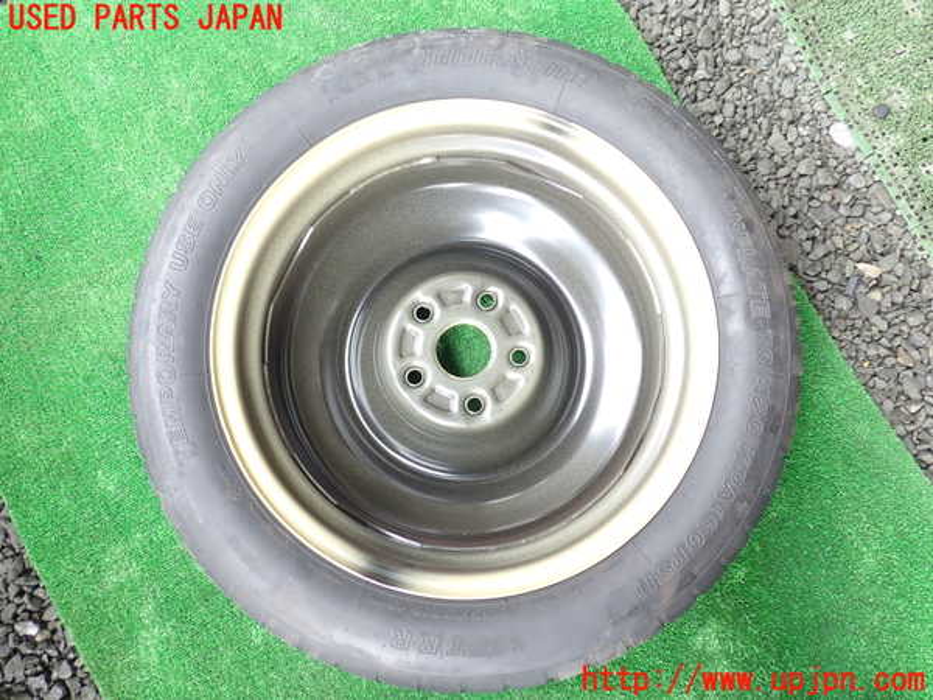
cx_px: 466
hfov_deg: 60.0
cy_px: 350
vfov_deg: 46.8
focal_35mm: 30
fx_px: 809
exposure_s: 1/60
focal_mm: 5.4
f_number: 2.3
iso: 160
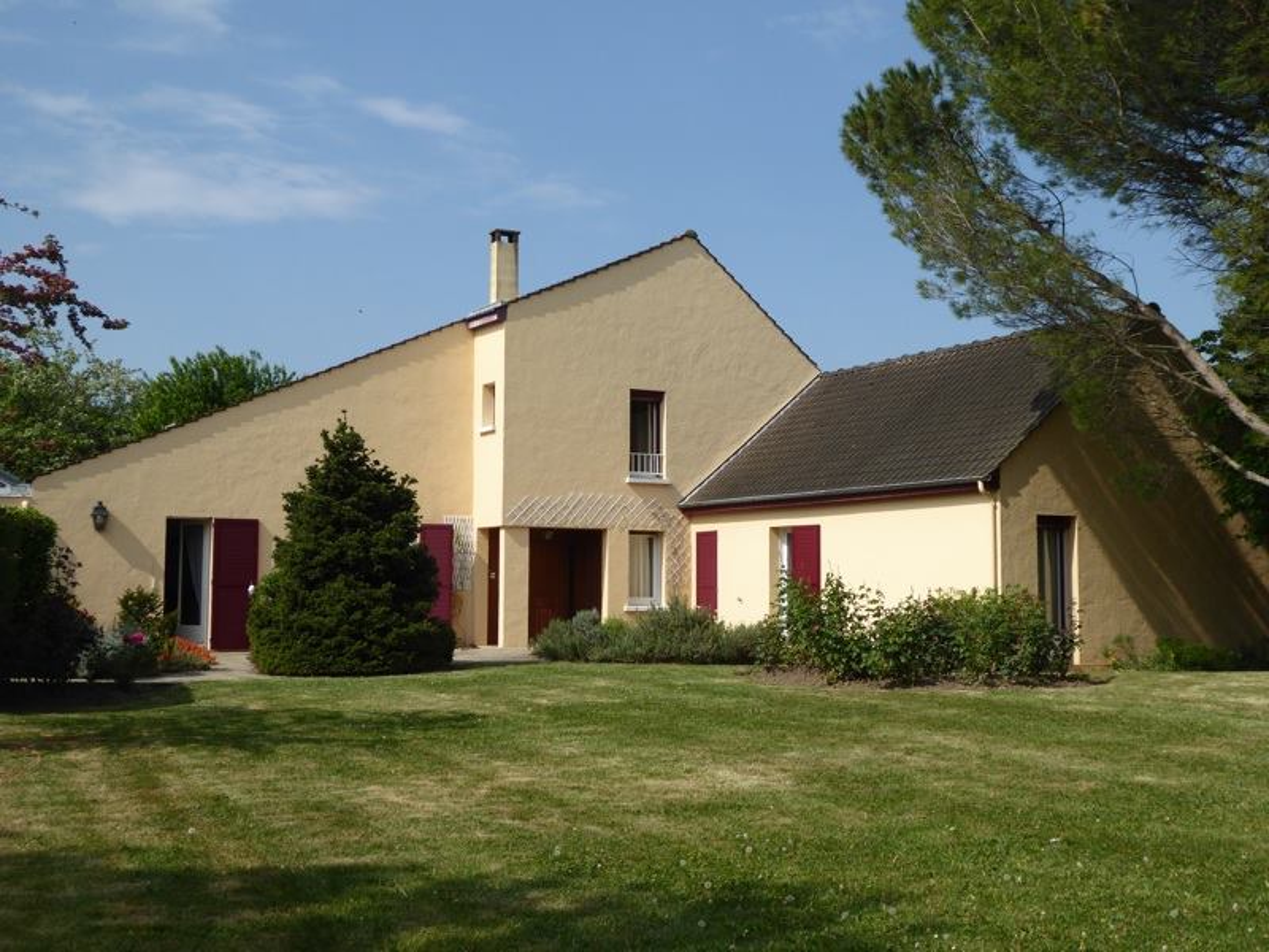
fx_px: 1540
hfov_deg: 44.8
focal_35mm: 42
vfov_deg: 34.3
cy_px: 476
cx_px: 634
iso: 100
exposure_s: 1/1000
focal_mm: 7.2
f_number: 3.8
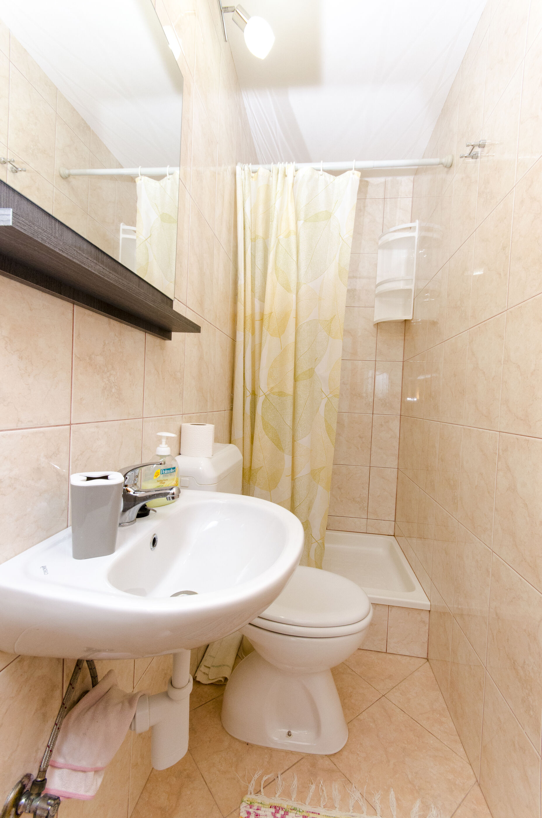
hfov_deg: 77.1
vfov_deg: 100.5
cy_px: 409
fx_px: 340
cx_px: 271
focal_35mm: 15
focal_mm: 10
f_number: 8
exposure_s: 1/100
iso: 1000
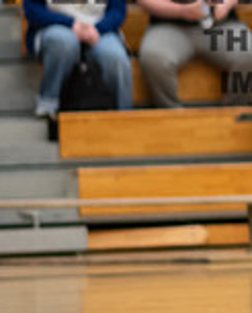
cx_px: 539
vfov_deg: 4.4
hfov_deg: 3.5
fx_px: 4071
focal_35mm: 438
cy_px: 1
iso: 2500
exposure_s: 1/1000
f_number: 1.8
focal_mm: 85
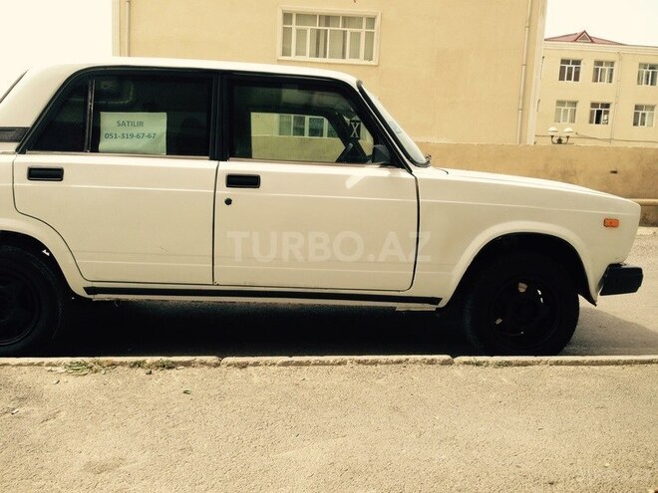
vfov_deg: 42.9
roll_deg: -2.7
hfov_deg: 55.4
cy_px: 246
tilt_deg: -8.2
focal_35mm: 33
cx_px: 329
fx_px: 627
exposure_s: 1/723
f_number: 2.4
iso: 50
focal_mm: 4.12
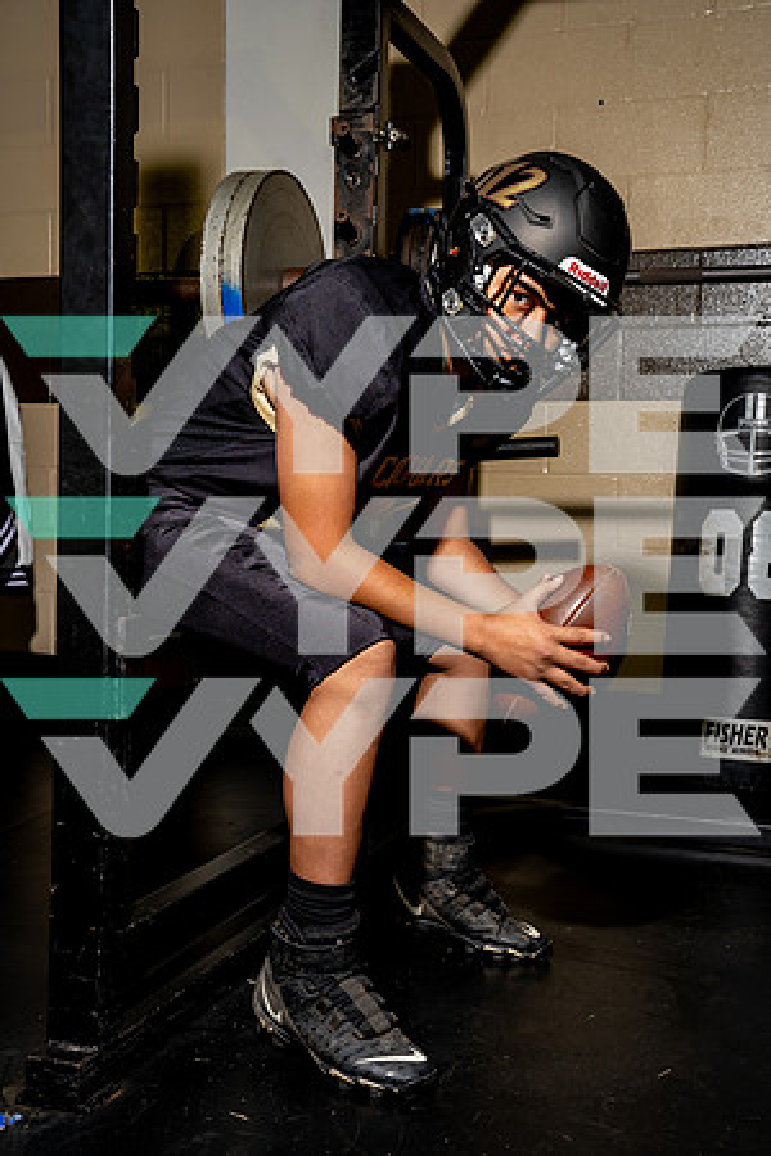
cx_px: 386
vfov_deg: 44.5
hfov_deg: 30.5
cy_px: 578
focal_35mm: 44
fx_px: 1413
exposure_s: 1/250
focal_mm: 44
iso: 250
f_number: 8
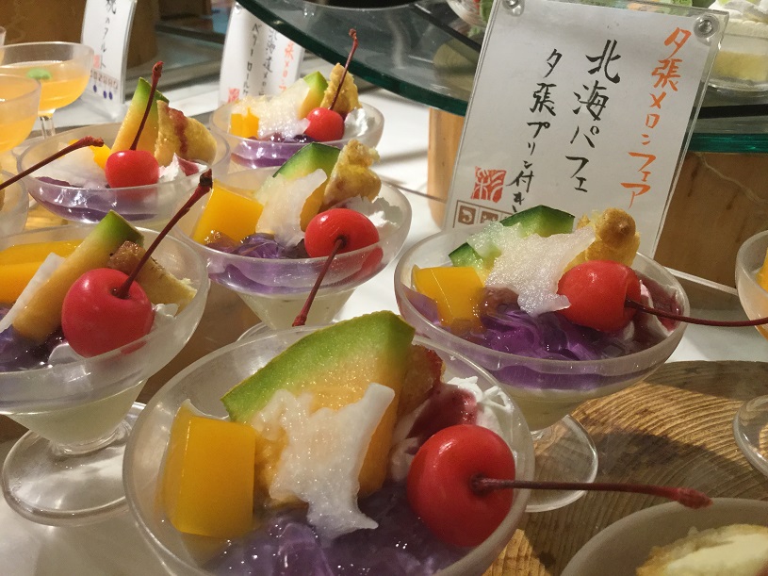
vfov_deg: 45.4
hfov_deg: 58.4
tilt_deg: -30.9
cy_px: 288
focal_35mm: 31
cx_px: 384
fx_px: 688
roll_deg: -2.9
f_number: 2.4
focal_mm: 3.3
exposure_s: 1/30
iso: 32
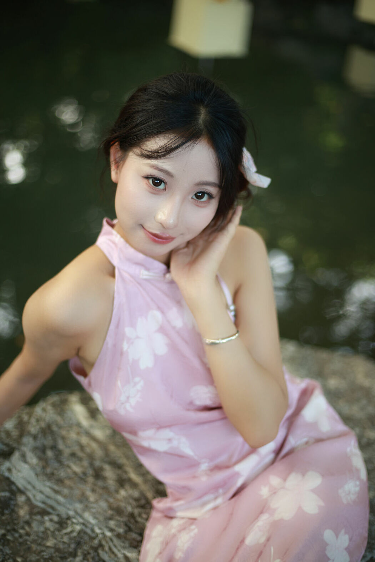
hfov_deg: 27.5
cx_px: 188
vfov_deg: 40.3
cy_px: 281
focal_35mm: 49
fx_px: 766
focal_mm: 50
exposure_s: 1/200
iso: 640
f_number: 1.8
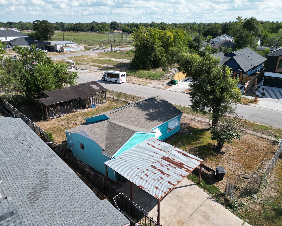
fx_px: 217
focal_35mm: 26
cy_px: 117
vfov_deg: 54.9
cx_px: 143
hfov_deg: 66.0
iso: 150
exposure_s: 1/3000
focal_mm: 6.72
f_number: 1.7
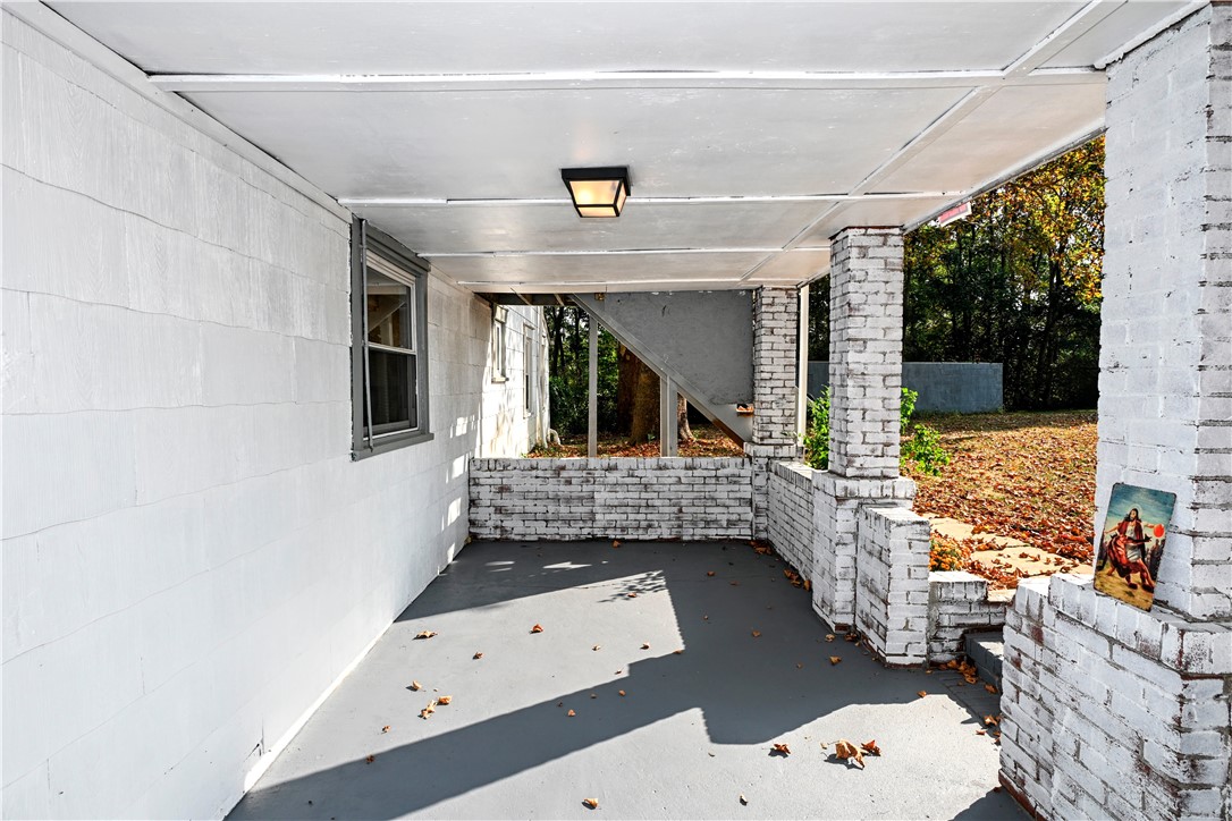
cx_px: 616
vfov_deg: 63.2
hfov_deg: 85.4
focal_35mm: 20
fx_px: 667
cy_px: 410
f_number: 7.1
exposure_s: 1/200
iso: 100
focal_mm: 13
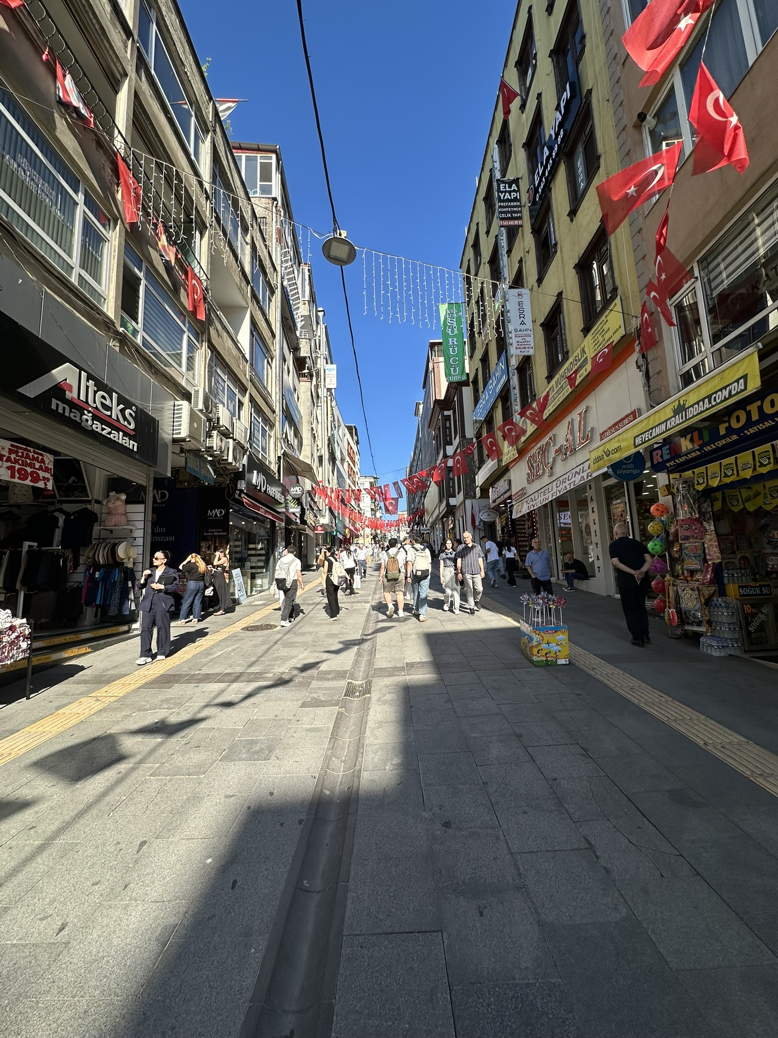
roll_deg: +1.5
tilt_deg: +9.5
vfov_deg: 102.1
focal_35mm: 14
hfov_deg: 85.7
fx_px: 420
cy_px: 519
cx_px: 389
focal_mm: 2.22
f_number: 2.2
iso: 40
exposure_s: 1/1435
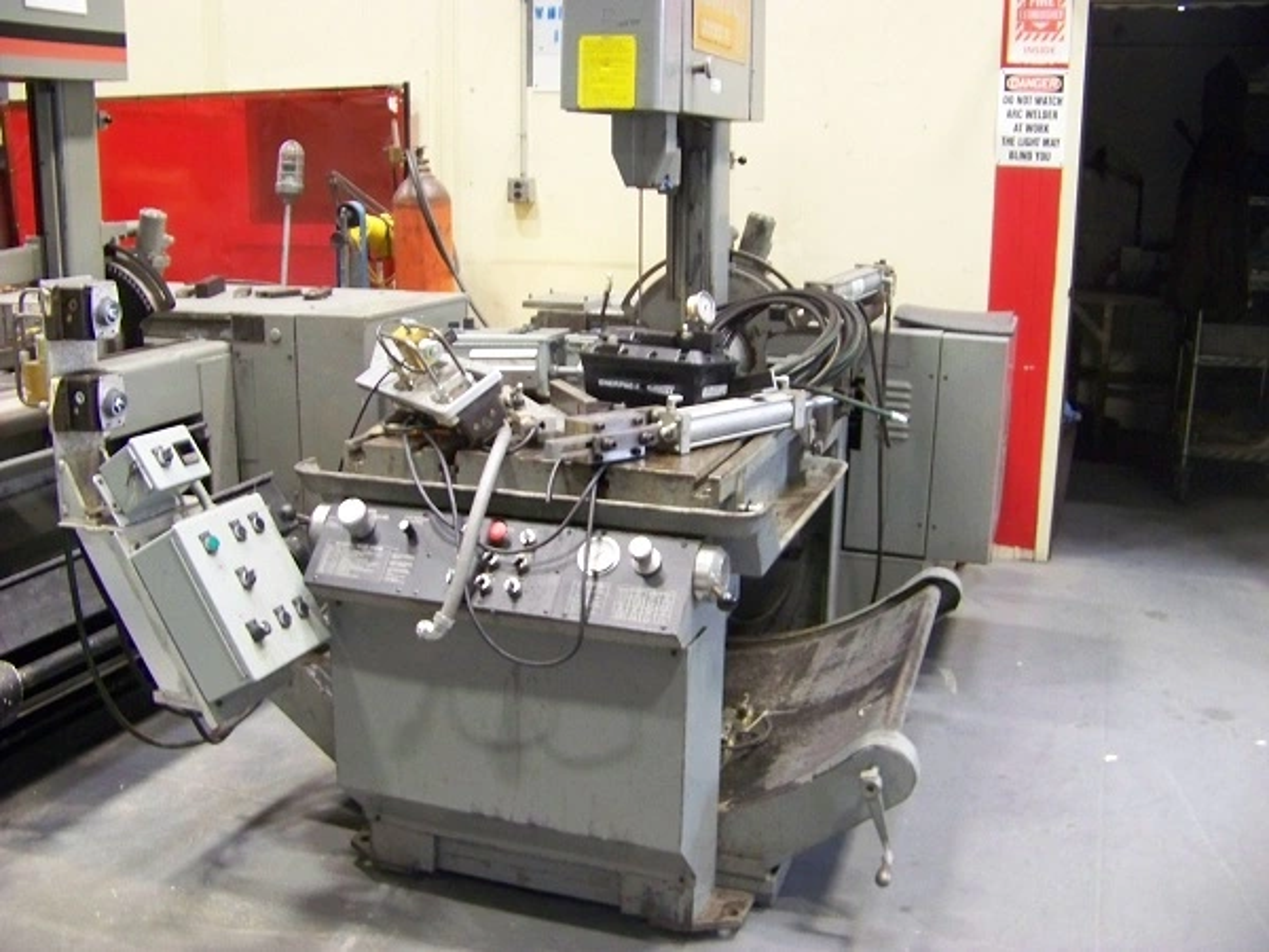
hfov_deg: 51.4
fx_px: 1320
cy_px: 476
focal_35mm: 36
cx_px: 634
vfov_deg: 39.7
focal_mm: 5.85
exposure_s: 1/13
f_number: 2.8
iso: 400
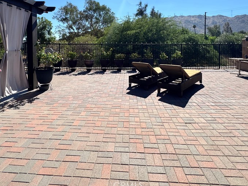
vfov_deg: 60.6
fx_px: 150
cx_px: 117
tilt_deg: -1.8
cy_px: 51
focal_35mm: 21
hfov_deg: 78.9
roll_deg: +0.0
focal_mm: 2.22
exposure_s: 1/2028
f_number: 2.2
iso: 50
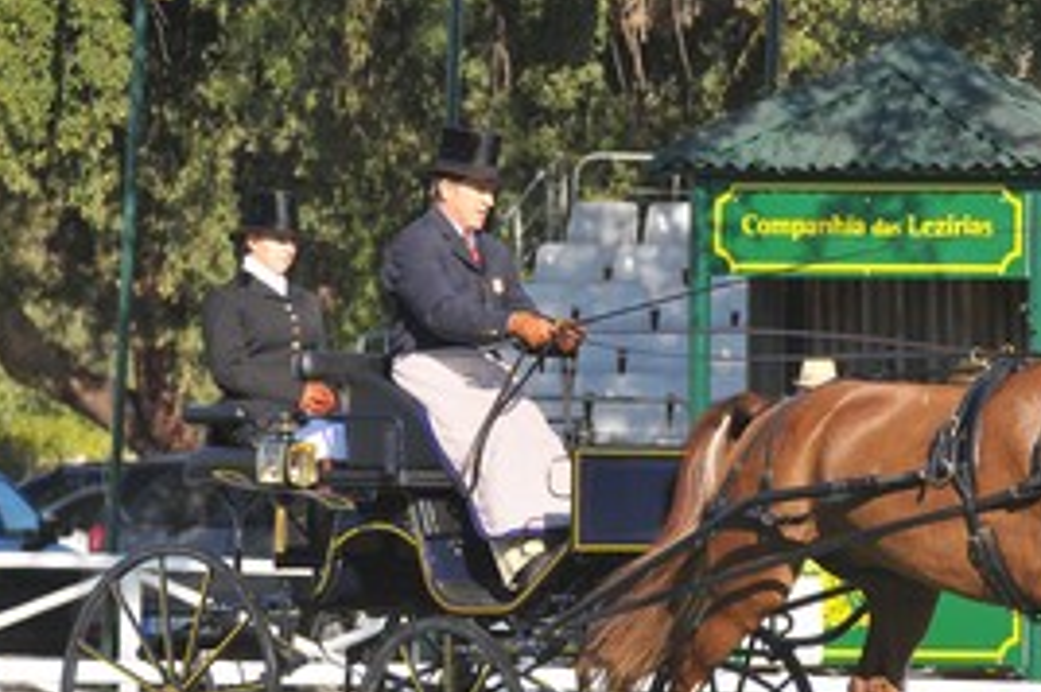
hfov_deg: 5.0
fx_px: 12010
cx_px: 761
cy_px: 410
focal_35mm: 416
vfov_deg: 3.3
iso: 400
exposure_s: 1/800
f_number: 5.6
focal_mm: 165
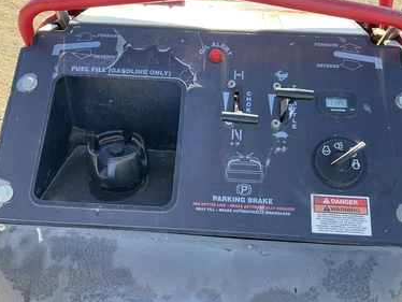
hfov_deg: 58.3
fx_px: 360
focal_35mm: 31
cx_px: 211
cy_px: 155
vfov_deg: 45.5
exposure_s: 1/161
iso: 32
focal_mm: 3
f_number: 1.8
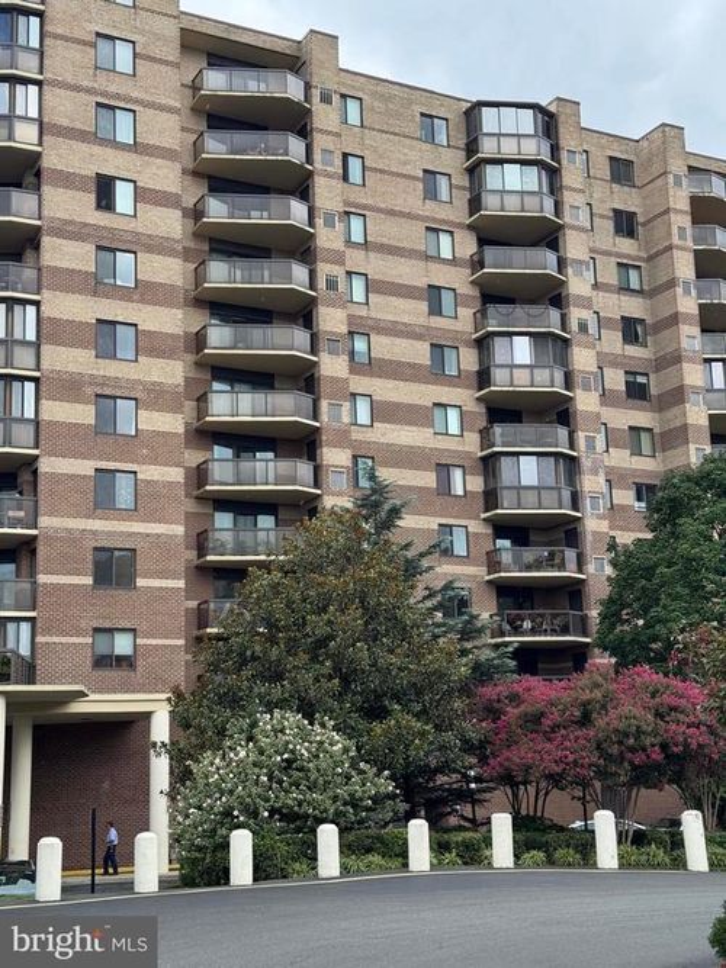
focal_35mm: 48
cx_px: 363
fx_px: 1343
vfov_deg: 39.7
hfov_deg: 30.3
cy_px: 484
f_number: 1.78
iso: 64
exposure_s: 1/980
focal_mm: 6.76
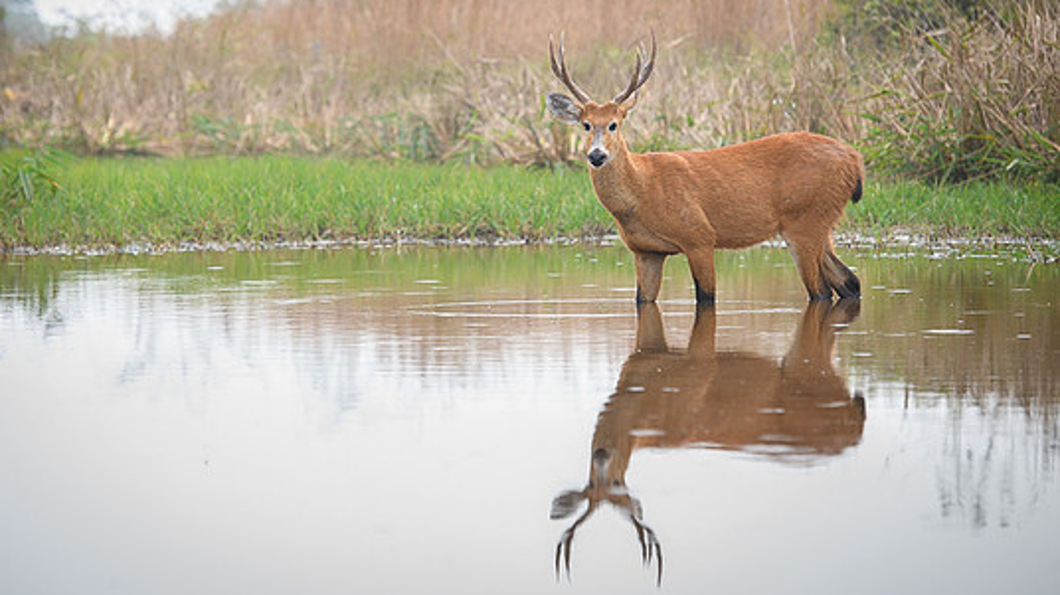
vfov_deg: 6.6
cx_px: 452
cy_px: 190
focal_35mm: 183
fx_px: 5142
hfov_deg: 11.8
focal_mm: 140
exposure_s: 1/1600
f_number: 4
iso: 640
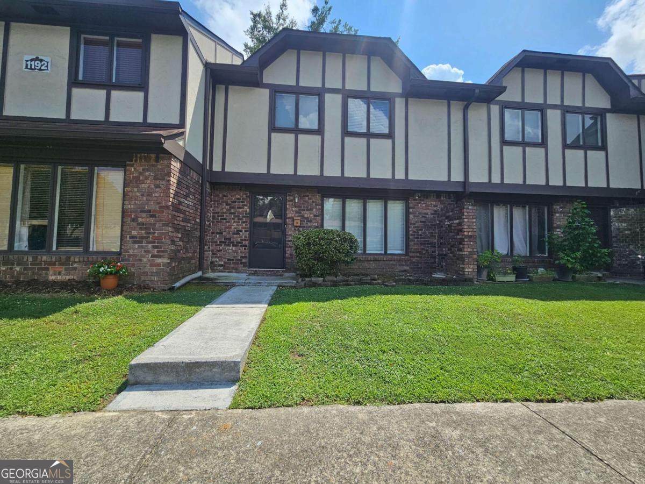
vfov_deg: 89.9
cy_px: 242
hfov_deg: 106.2
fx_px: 242
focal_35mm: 13
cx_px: 322
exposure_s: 1/1930
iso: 50
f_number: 2.2
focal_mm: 2.2
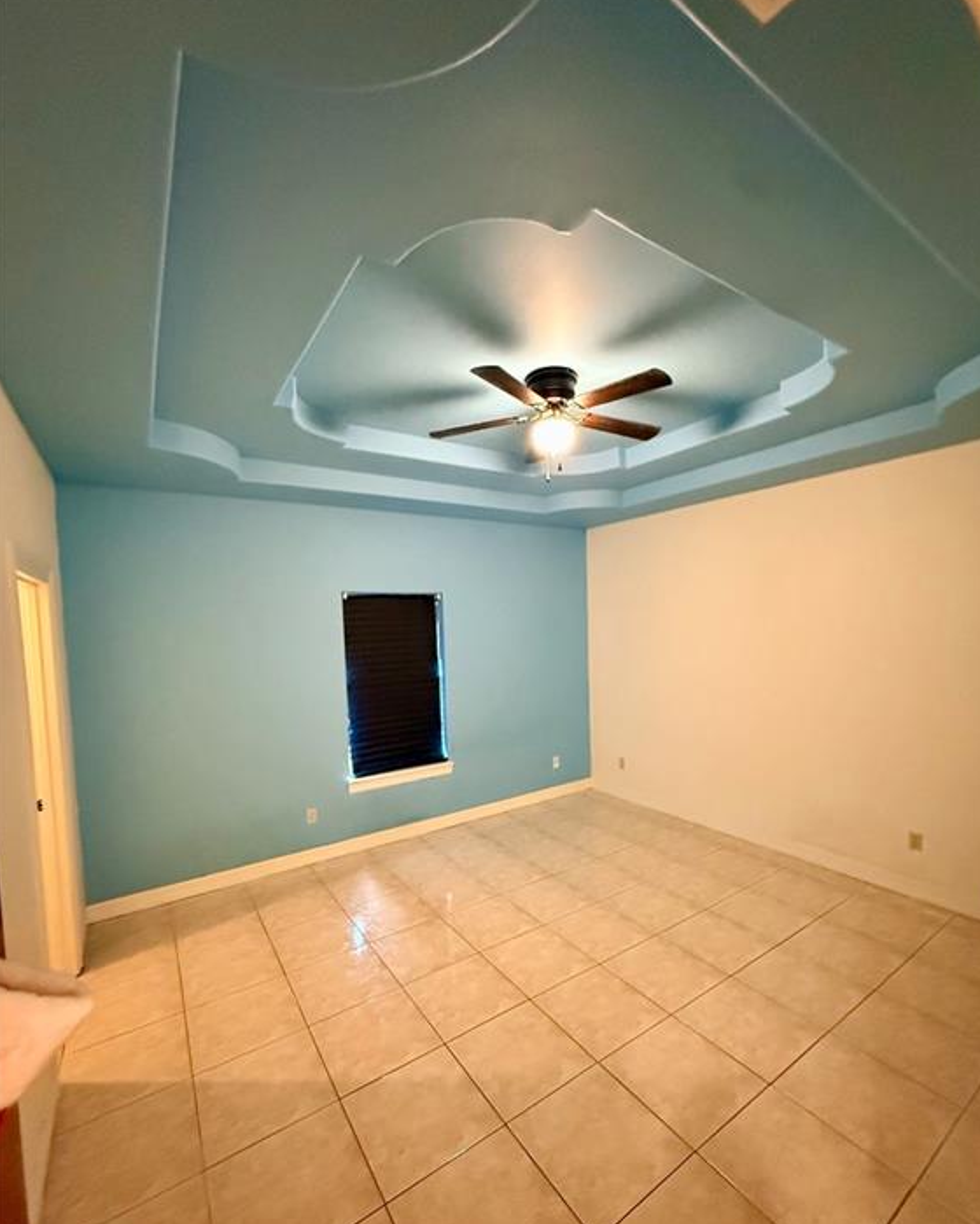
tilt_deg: -2.3
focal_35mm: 15
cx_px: 497
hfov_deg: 84.0
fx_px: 544
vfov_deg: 96.6
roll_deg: +1.2
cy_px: 659
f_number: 2.2
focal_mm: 2.22
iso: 1250
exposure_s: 1/60
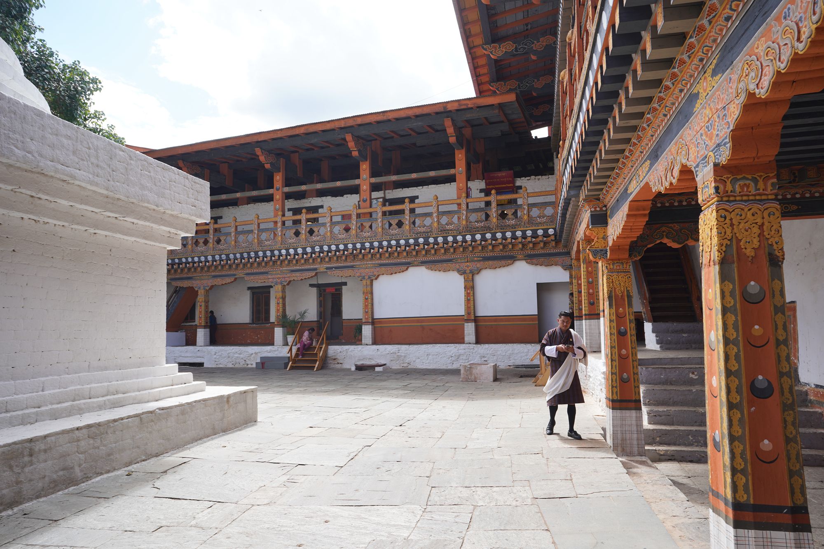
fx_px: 549
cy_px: 274
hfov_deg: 73.7
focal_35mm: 24
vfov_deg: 53.1
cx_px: 412
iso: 100
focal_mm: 24
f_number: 8
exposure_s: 1/100
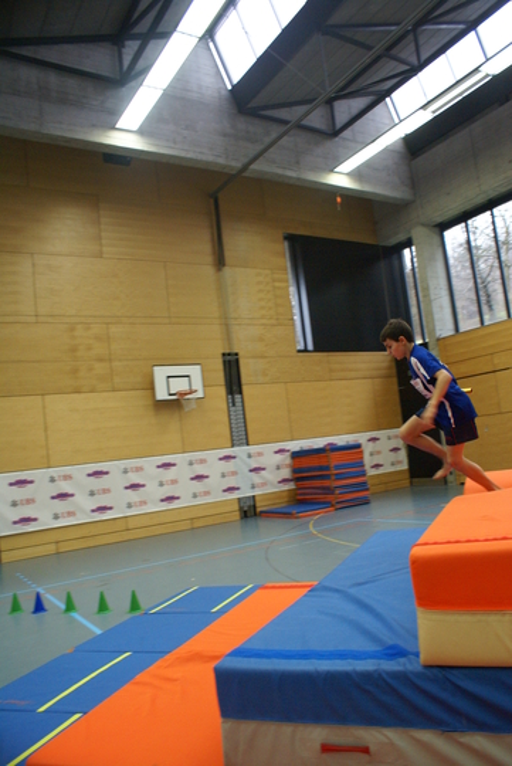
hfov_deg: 48.0
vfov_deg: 67.3
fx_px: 575
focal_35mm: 27
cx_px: 256
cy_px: 383
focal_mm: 18
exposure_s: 1/125
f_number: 3.5
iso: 800
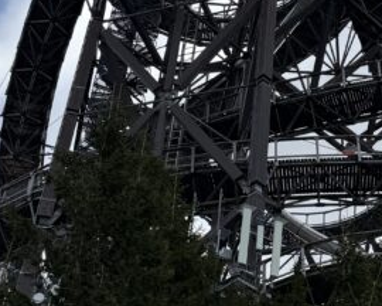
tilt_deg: +46.5
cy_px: 82
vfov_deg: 17.2
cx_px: 303
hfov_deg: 21.2
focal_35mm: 89
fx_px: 1006
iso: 80
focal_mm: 6.76
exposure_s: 1/5319
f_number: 1.78
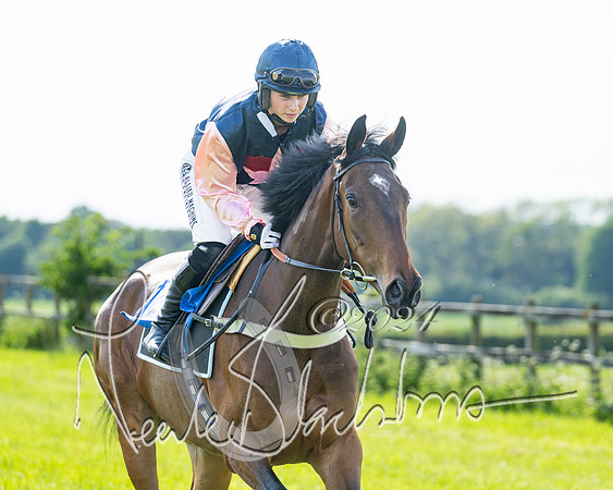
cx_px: 369
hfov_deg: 6.7
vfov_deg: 5.4
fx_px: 5233
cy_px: 220
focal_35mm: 289
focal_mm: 200
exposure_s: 1/1000
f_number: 5
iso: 200
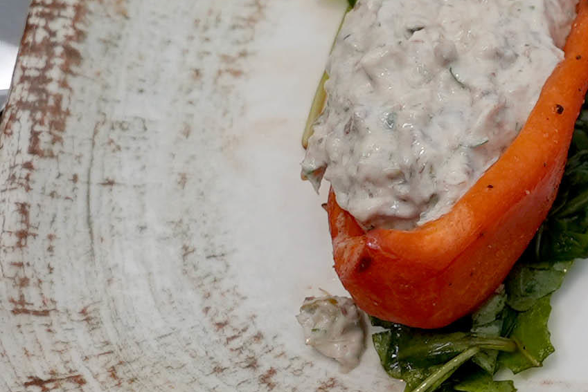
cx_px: 953
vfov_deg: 10.0
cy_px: 203
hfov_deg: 13.8
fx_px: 2239
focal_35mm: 137
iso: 400
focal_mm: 28
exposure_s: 1/160
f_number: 4
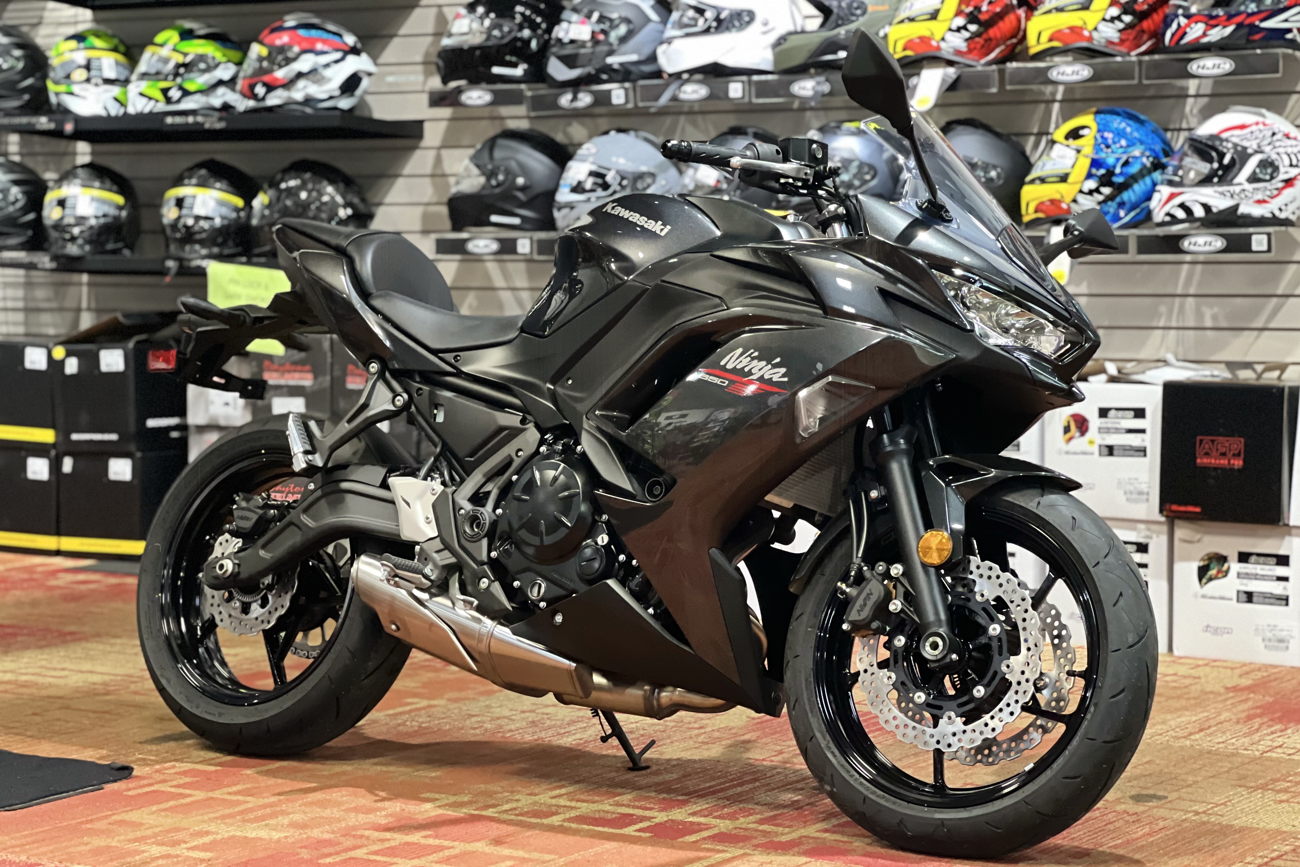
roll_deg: -0.4
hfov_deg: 25.1
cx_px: 646
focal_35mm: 81
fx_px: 2925
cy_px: 452
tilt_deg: -4.5
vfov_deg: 16.9
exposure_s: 1/15
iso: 500
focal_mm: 9
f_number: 2.8
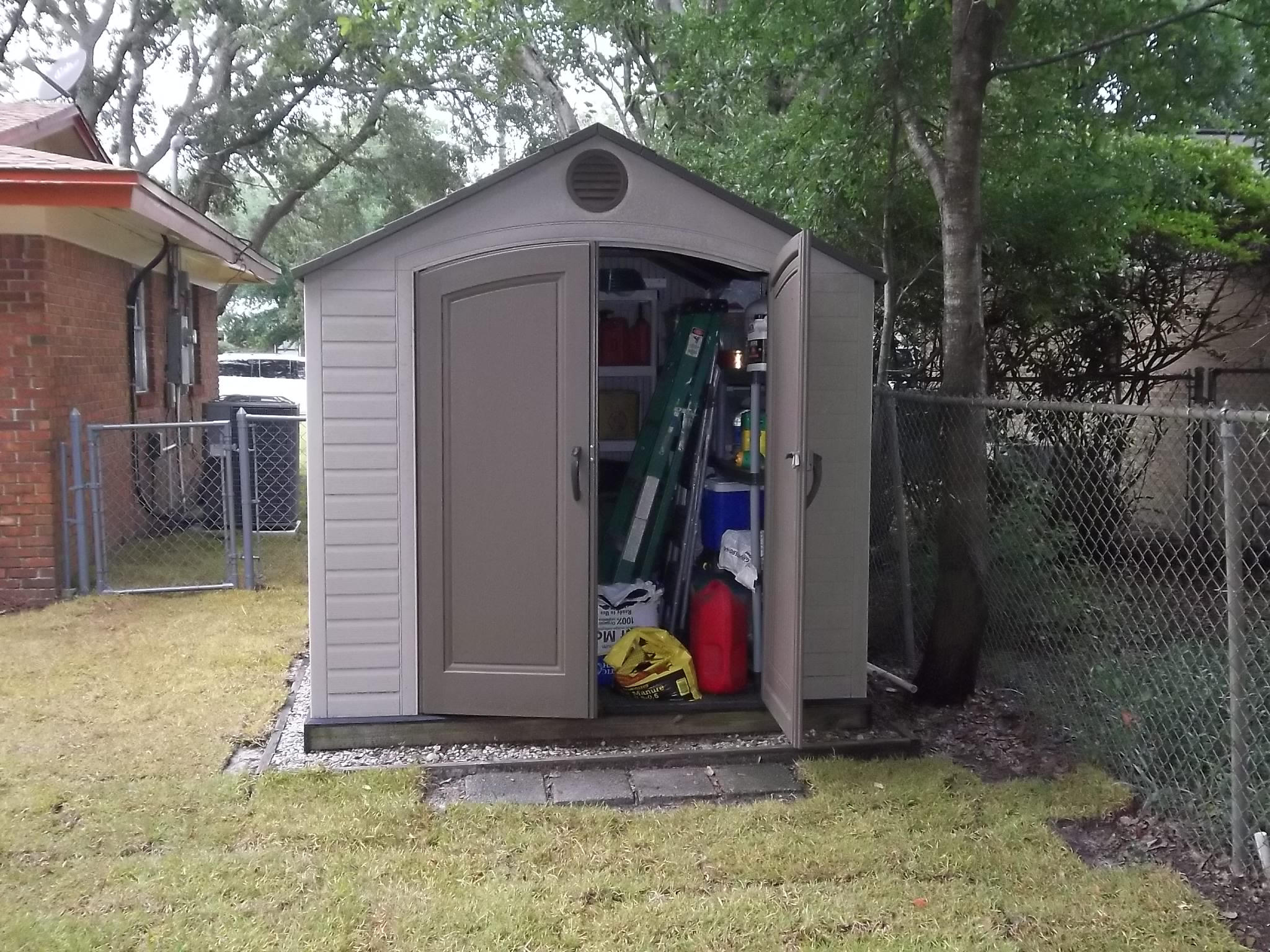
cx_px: 635
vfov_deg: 38.7
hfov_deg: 50.1
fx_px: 1357
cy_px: 476
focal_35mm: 37
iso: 320
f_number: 4
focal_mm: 6.6
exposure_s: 1/125
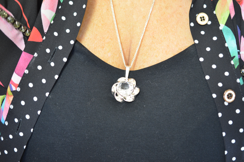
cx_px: 122
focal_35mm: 60
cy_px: 81
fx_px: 406
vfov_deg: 22.5
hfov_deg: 33.5
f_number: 3.2
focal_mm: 40
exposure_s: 1/40
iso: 800
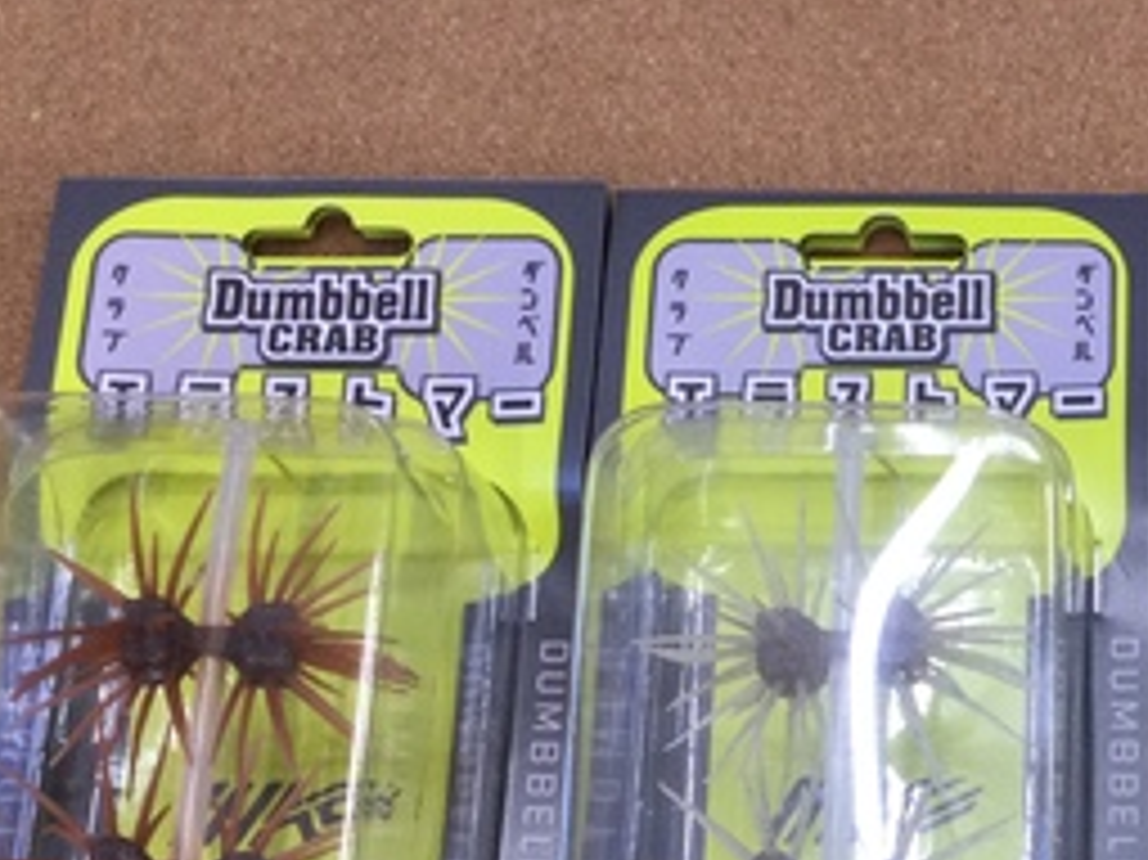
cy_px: 756
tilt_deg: -73.1
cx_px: 1166
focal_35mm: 73
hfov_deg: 25.3
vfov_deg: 19.8
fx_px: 2420
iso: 25
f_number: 2.4
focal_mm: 3.3
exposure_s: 1/30
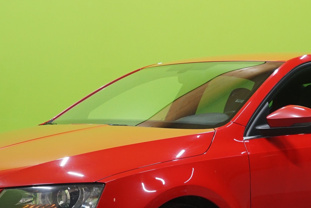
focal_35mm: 94
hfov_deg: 21.7
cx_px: 180
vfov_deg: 14.5
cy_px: 155
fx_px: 812
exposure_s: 1/25
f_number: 5.6
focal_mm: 35
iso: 800
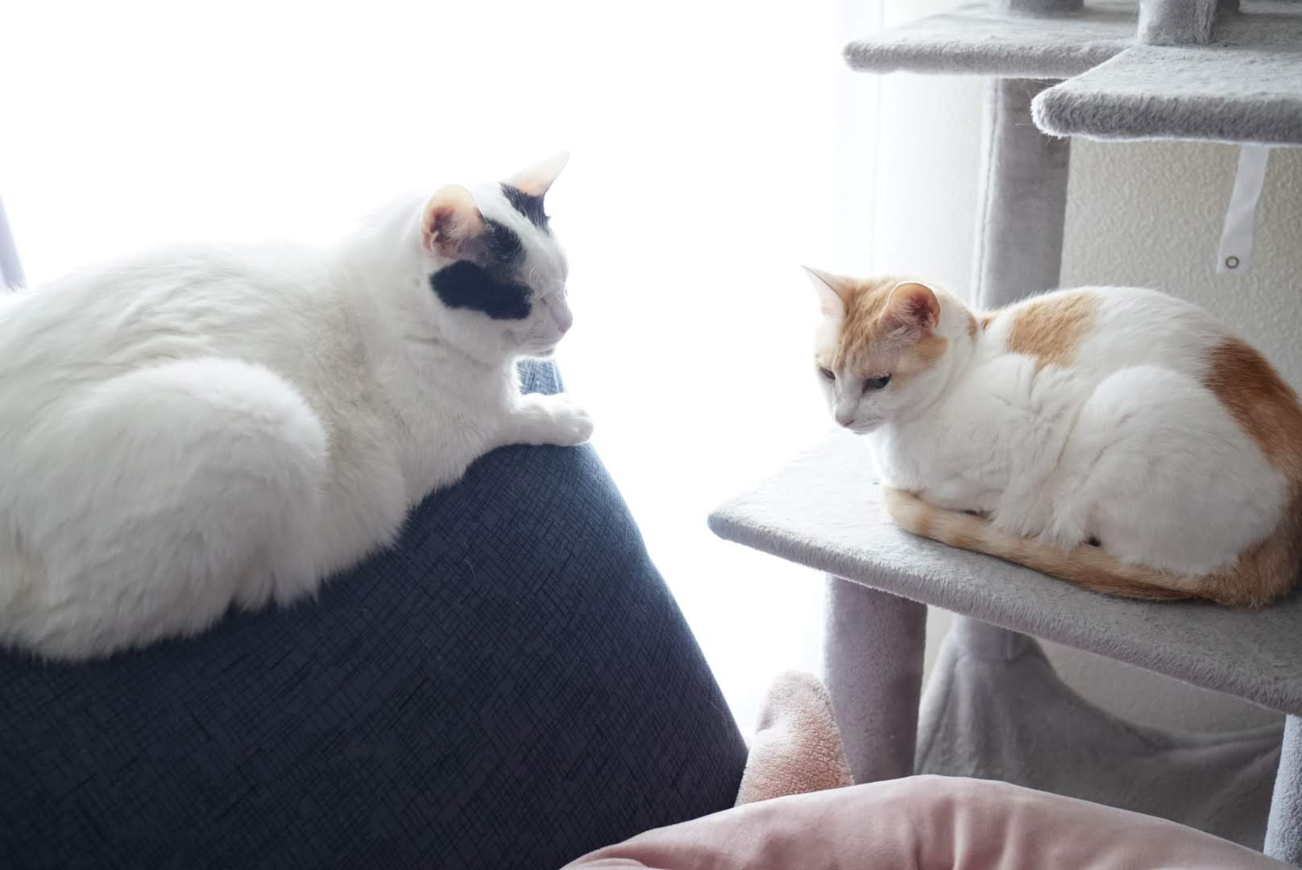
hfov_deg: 53.1
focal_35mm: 36
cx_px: 651
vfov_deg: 36.9
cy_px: 435
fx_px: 1303
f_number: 2.8
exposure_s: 1/30
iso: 1000
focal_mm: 24
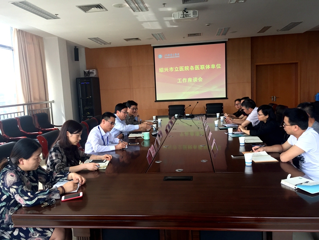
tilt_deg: -6.7
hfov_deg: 61.7
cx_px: 160
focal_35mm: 29
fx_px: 267
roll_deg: +2.0
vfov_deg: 48.2
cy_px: 120
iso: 50
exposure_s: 1/100
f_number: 2.2
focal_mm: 4.15
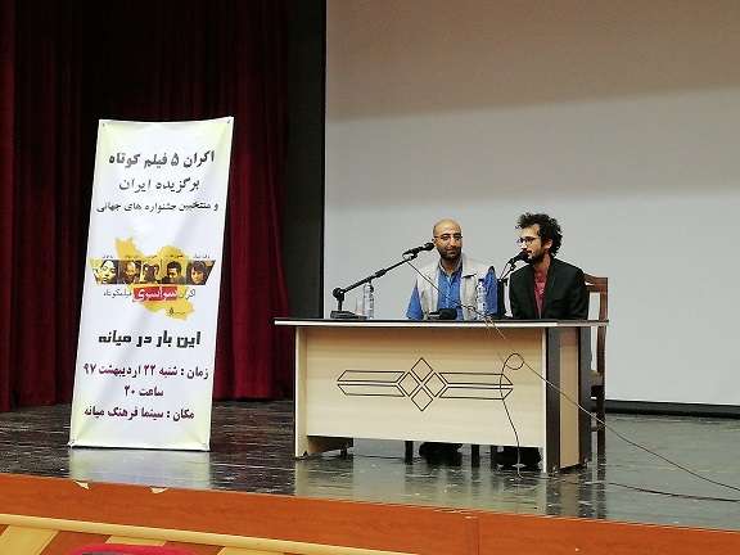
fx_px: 1496
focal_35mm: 70
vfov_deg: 21.0
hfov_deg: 27.8
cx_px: 370
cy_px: 278
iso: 500
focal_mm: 3.81
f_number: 2.2
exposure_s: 1/20
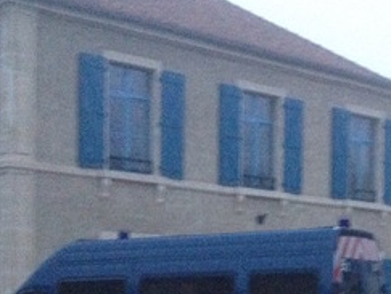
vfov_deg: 15.7
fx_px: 1041
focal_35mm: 92
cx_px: 389
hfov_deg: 20.6
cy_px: 326
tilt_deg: -2.2
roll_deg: -1.5
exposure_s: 1/15
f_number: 2.4
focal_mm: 4.28
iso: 640
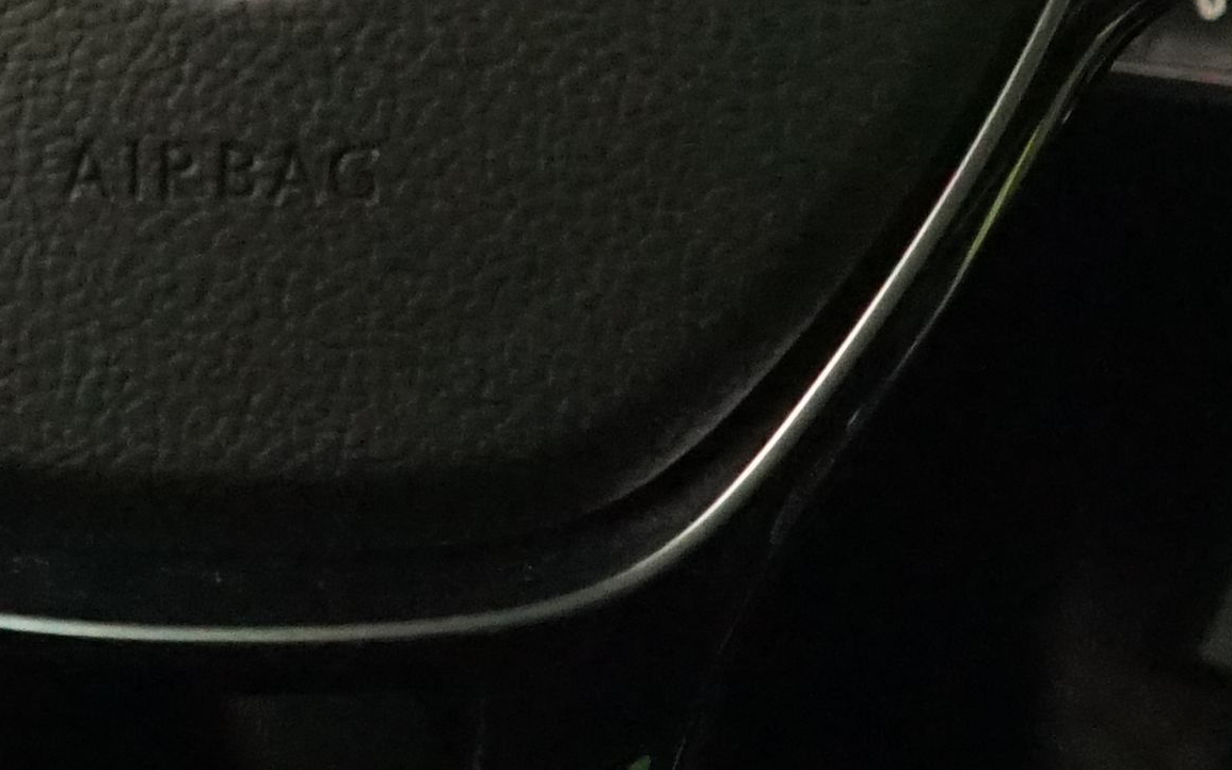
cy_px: -511
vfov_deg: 7.1
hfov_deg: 11.6
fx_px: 6044
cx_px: 279
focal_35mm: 180
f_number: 4
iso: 6400
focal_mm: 34
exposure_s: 1/60
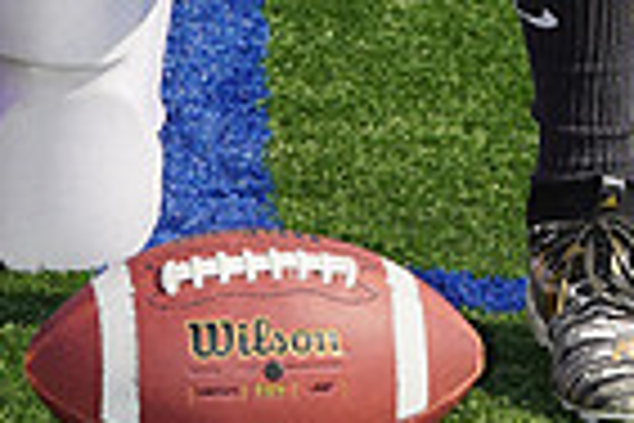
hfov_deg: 2.9
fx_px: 12556
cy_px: -567
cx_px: 180
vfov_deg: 1.9
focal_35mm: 713
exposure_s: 1/250
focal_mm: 173
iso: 100
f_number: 11
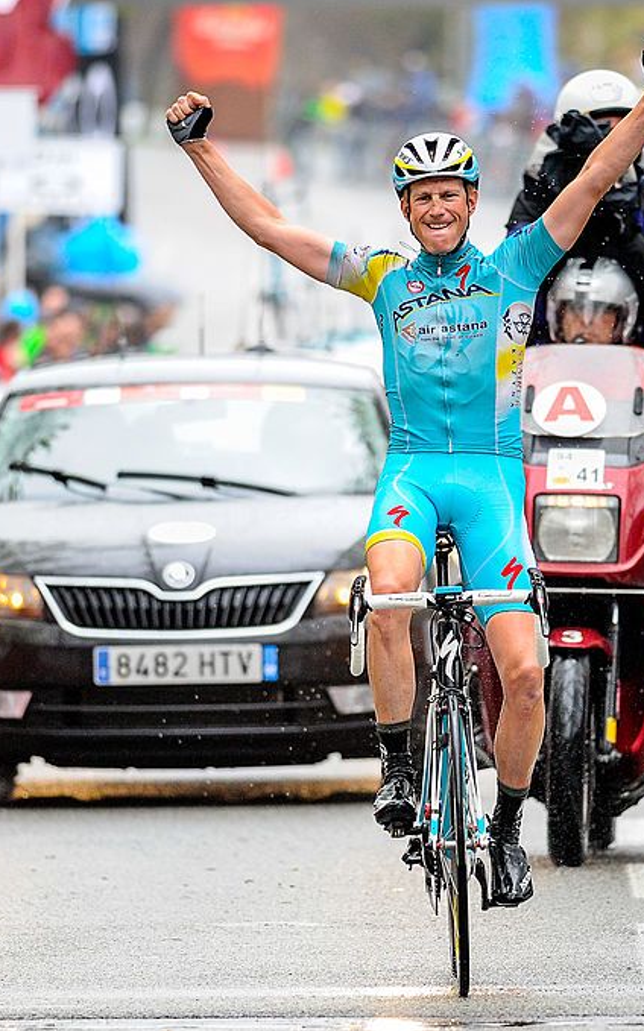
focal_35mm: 461
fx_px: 12954
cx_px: 447
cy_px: 516
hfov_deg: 2.8
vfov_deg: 4.6
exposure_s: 1/800
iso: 1600
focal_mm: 300
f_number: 4
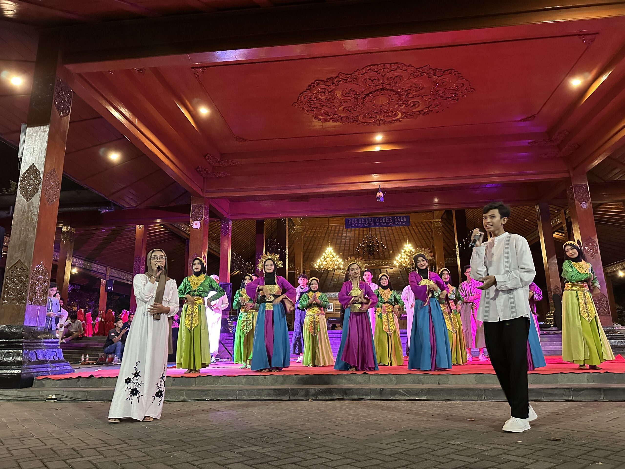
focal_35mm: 24
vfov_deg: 56.8
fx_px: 433
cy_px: 234
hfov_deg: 71.6
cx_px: 312
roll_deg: +0.8
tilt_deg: +13.8
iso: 1000
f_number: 1.78
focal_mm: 6.86
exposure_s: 1/33
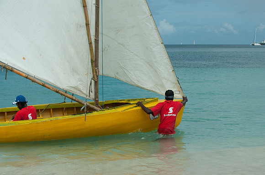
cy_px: 88
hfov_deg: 25.4
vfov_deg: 17.0
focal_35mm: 80
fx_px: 588
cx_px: 132
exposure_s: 1/250
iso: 200
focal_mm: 80
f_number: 9.5
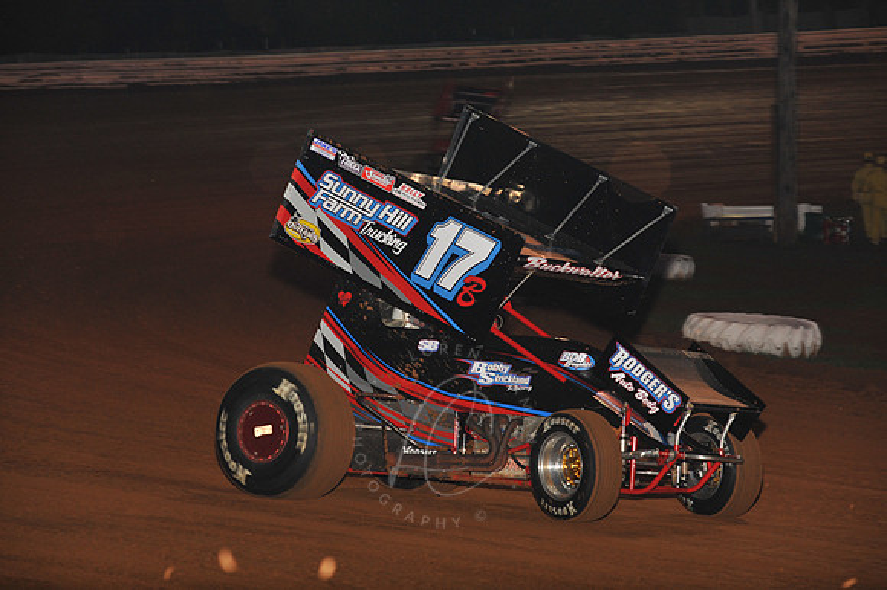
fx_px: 3817
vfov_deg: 8.8
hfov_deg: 13.3
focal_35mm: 155
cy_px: 295
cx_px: 444
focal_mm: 155
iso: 1250
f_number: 7.1
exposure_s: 1/320
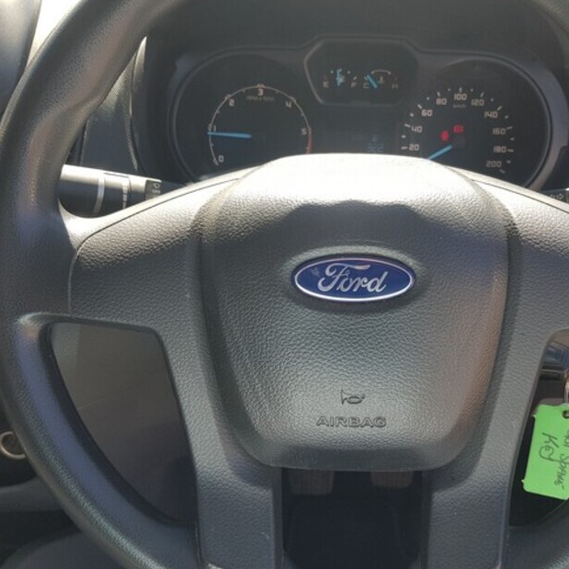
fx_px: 707
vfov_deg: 43.9
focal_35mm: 38
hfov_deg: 43.7
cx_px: 325
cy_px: 282
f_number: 1.7
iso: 40
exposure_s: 1/285
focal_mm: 4.3
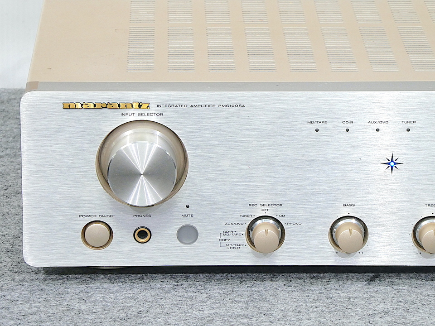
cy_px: 163
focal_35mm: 172
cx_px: 218
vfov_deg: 8.6
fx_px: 2161
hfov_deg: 11.5
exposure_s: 1/10
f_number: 5.6
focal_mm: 30.9
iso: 200
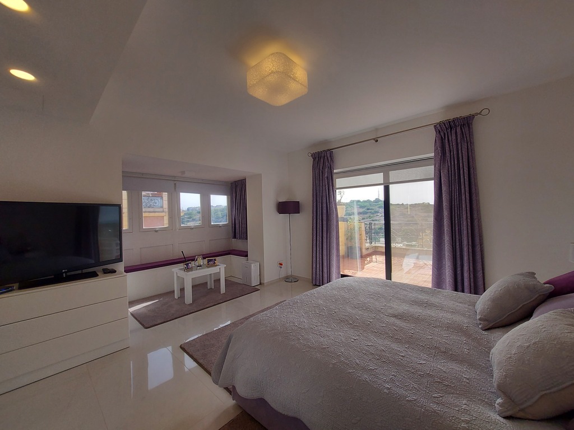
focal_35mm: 13
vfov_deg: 89.9
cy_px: 215
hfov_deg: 106.2
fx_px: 216
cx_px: 287
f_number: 2.2
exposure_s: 1/376
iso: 50
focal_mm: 1.74
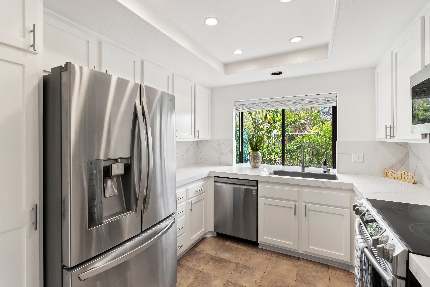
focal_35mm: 16
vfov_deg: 73.8
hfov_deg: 96.7
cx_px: 215
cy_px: 144
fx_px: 191
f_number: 8
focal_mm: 16
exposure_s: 1/20
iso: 500
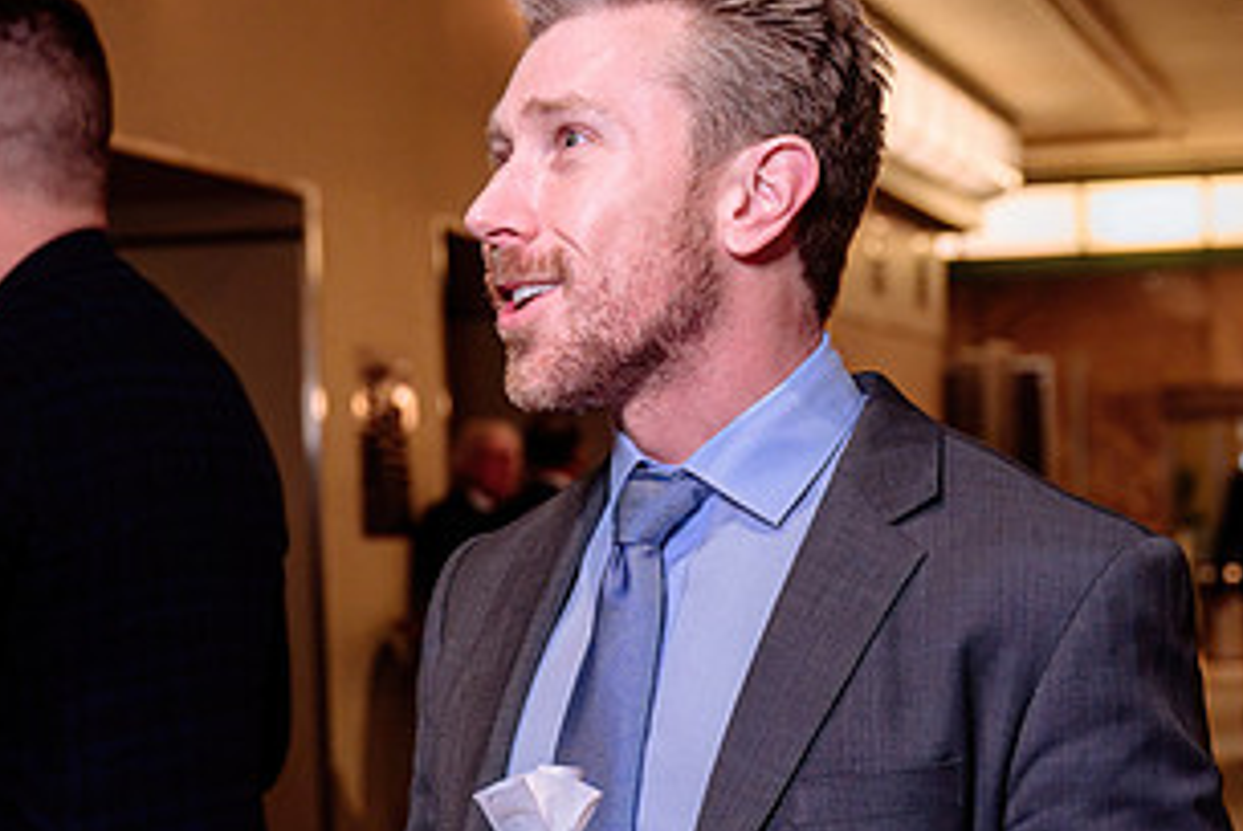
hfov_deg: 18.9
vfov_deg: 12.7
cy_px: 583
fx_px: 3732
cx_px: 434
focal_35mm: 108
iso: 1600
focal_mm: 46
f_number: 4
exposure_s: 1/80
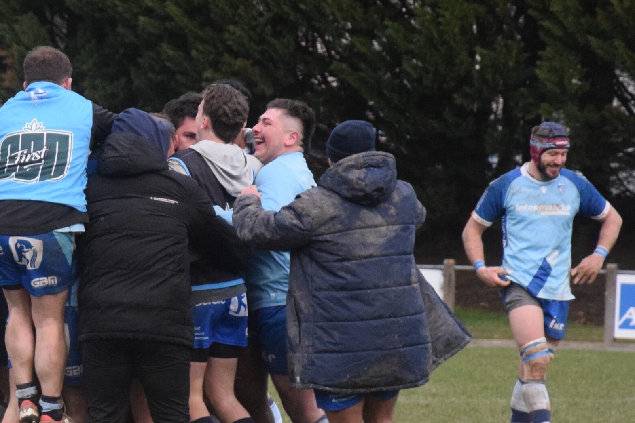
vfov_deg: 5.4
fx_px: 4530
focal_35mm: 257
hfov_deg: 8.0
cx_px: 192
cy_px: 251
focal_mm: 105
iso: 3200
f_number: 5.6
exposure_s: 1/500
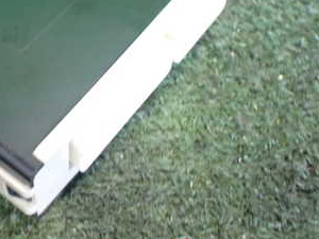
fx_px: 553
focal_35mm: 60
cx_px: 28
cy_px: 24
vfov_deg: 23.8
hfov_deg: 30.6
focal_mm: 5.4
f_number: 2.3
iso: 800
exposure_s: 1/50
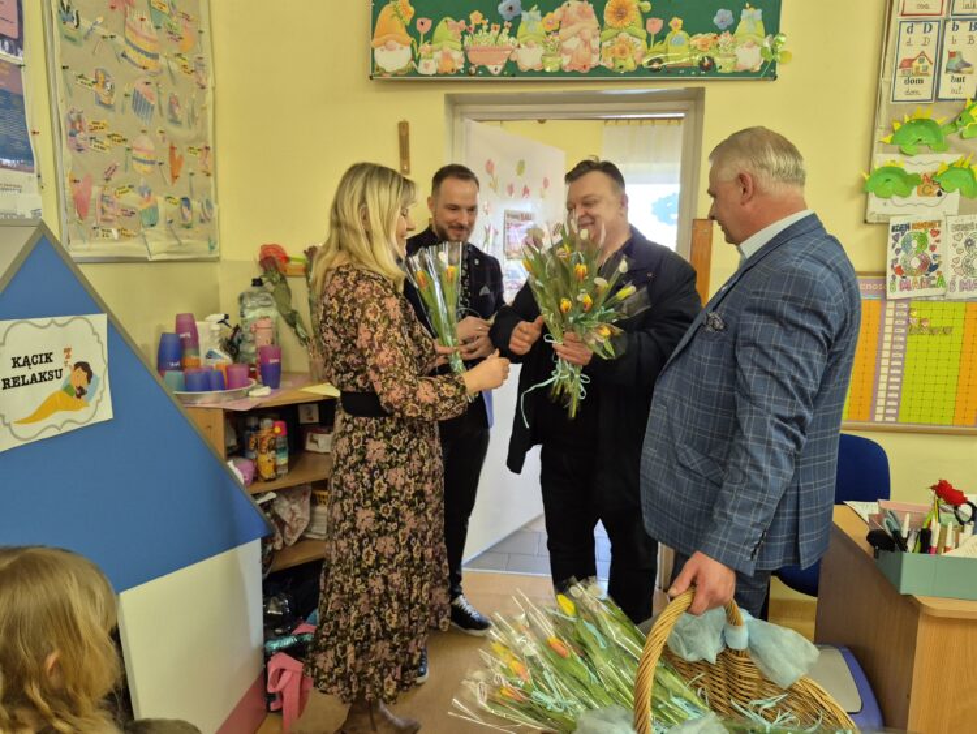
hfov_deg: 73.9
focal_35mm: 23
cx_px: 488
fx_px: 649
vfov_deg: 58.9
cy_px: 367
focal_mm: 5.4
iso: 500
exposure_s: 1/100
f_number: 1.8
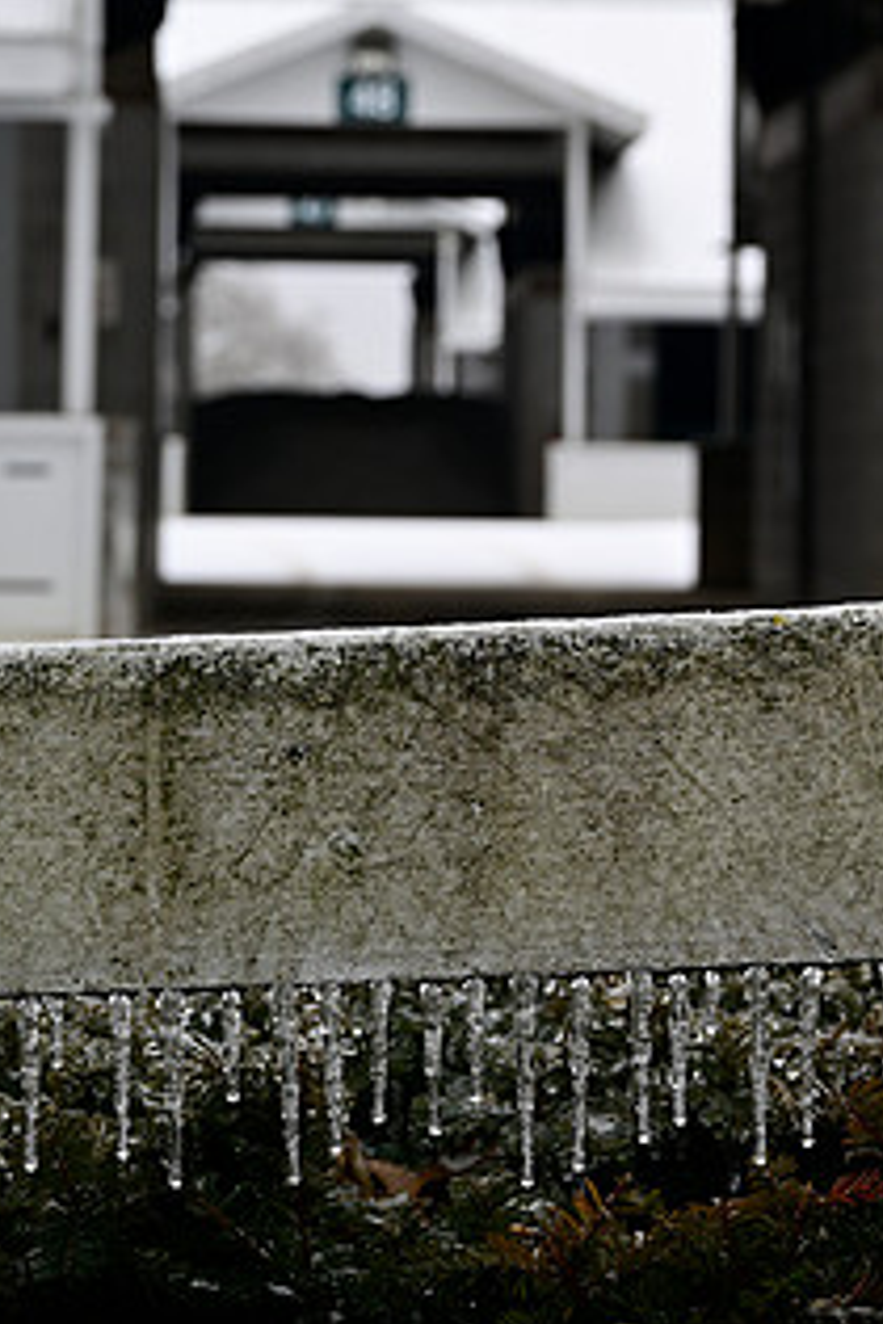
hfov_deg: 9.1
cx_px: 578
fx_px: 5555
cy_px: 139
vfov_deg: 13.5
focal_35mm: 151
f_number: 8
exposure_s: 1/100
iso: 80
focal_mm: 82
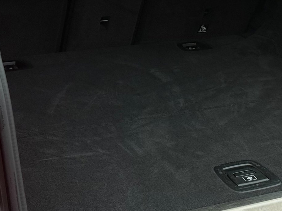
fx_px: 814
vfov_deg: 14.7
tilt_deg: -16.9
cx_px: 212
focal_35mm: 100
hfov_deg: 19.5
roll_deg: -3.0
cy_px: 31
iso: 250
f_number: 1.78
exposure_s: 1/51
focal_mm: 6.76
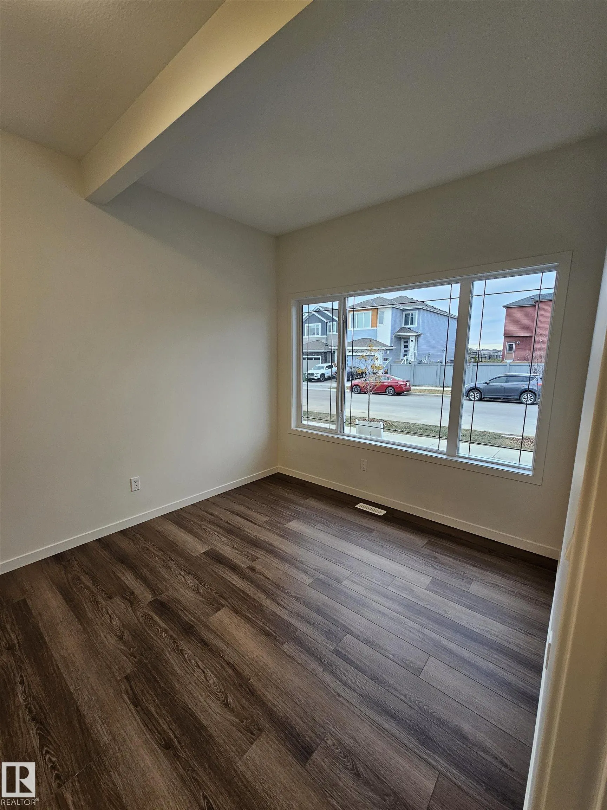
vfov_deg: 106.2
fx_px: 304
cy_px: 405
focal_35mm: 13
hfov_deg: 89.9
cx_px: 304
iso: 100
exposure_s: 1/60
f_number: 2.2
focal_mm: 2.2
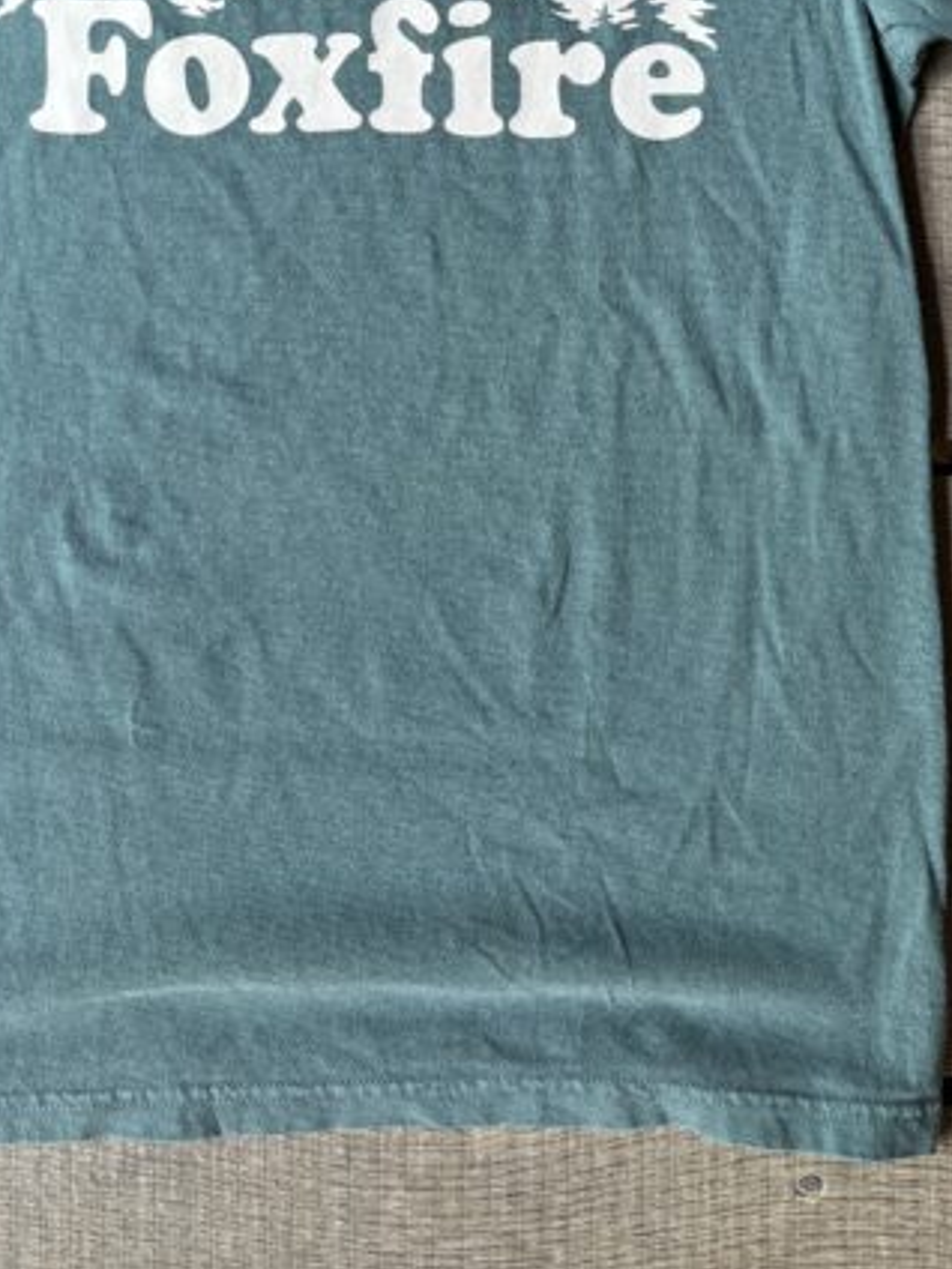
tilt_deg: -87.3
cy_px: 150
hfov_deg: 29.5
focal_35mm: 49
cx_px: 332
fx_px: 1797
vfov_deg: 36.7
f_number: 1.6
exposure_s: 1/122
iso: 40
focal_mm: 5.1
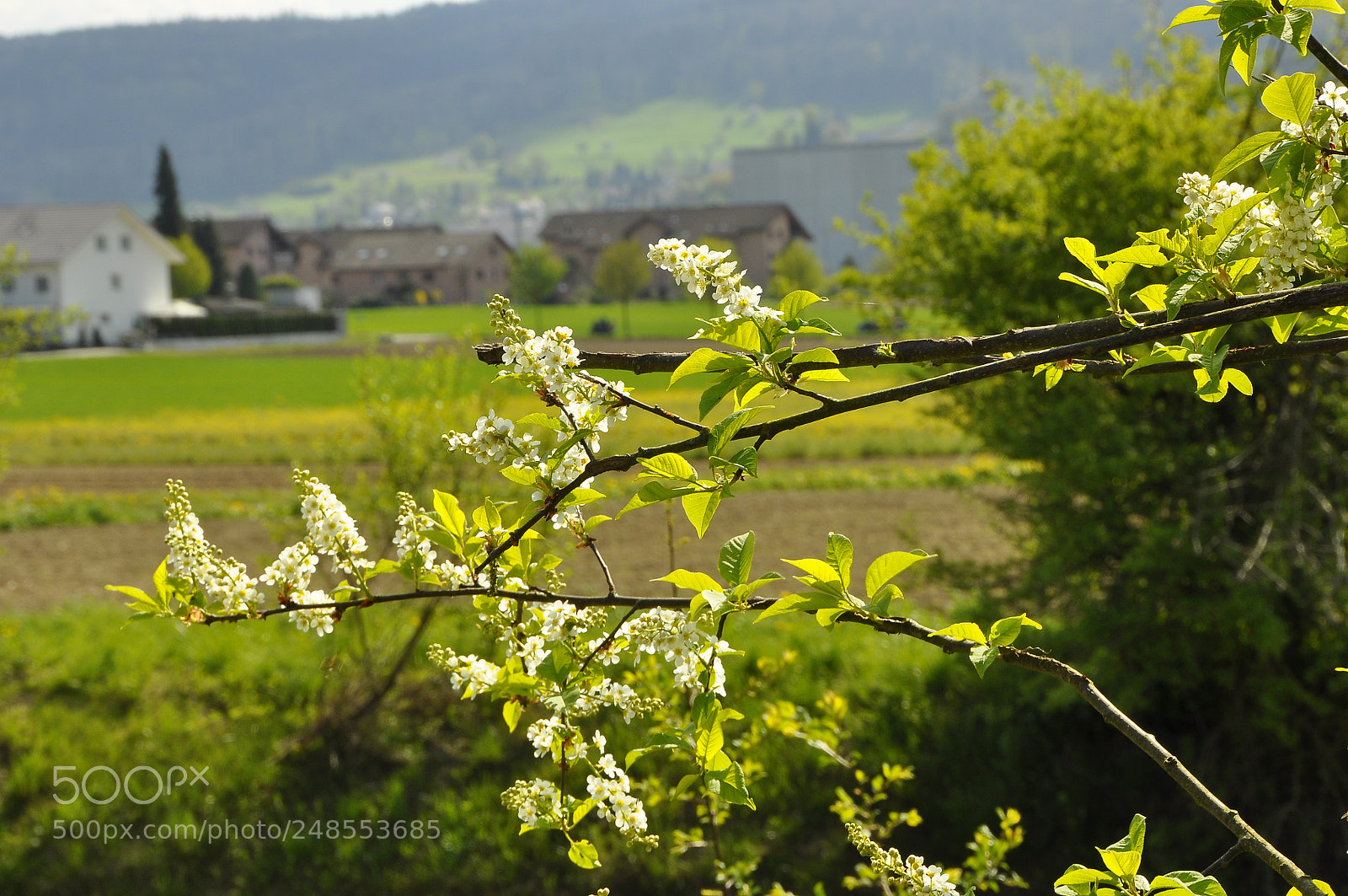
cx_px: 674
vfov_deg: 10.1
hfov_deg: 15.2
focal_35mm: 135
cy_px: 448
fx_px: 5049
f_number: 16
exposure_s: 1/125
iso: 250
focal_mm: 90
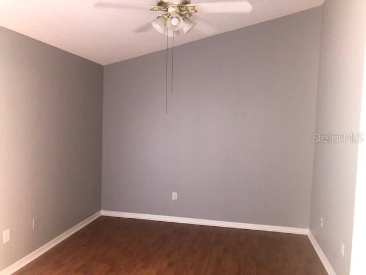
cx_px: 183
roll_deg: -1.1
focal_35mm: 28
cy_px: 138
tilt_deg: -6.2
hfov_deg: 63.4
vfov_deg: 49.7
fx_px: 296
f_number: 1.8
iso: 250
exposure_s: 1/60
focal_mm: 3.99
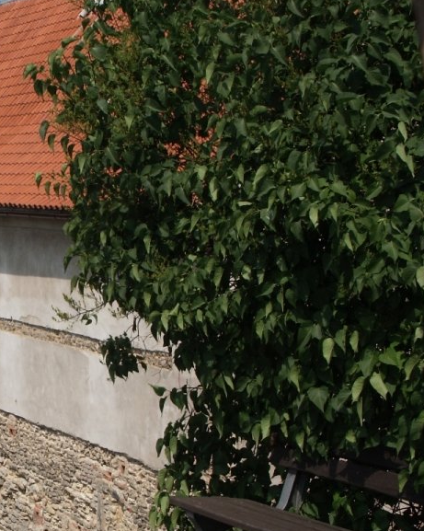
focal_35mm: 91
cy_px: 299
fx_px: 1429
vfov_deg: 21.0
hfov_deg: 16.5
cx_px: -13
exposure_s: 1/500
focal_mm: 14.38
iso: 100
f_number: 8
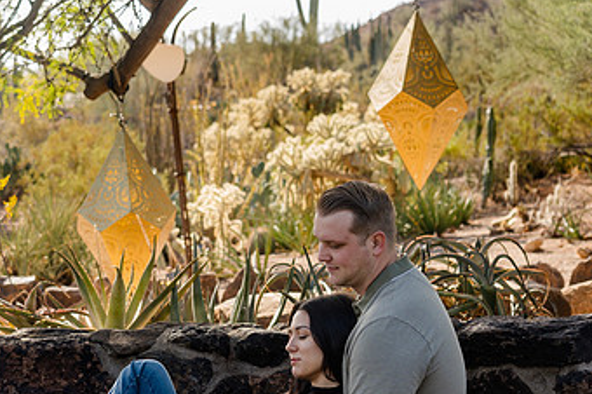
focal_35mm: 82
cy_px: 290
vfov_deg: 16.5
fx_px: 1347
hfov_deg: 24.6
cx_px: 176
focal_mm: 48
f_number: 4
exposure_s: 1/400
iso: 320
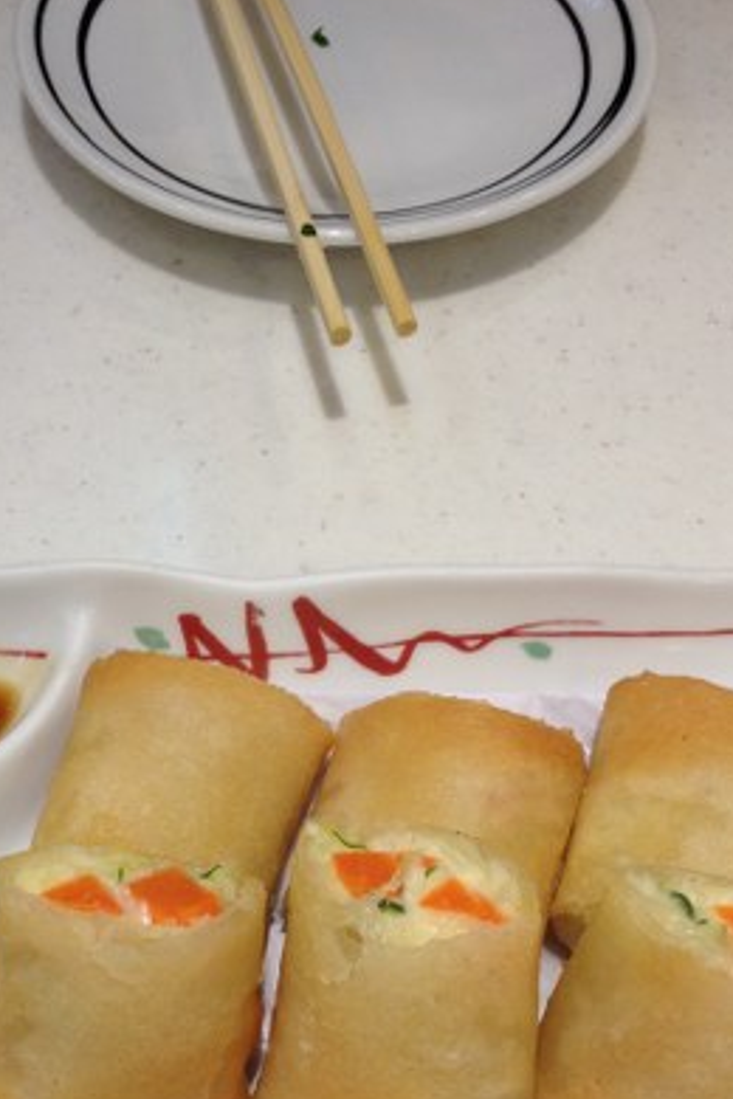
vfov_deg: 34.8
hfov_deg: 24.2
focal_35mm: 56
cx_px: 302
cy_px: 834
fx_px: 1710
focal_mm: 4.28
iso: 80
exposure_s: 1/40
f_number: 2.4
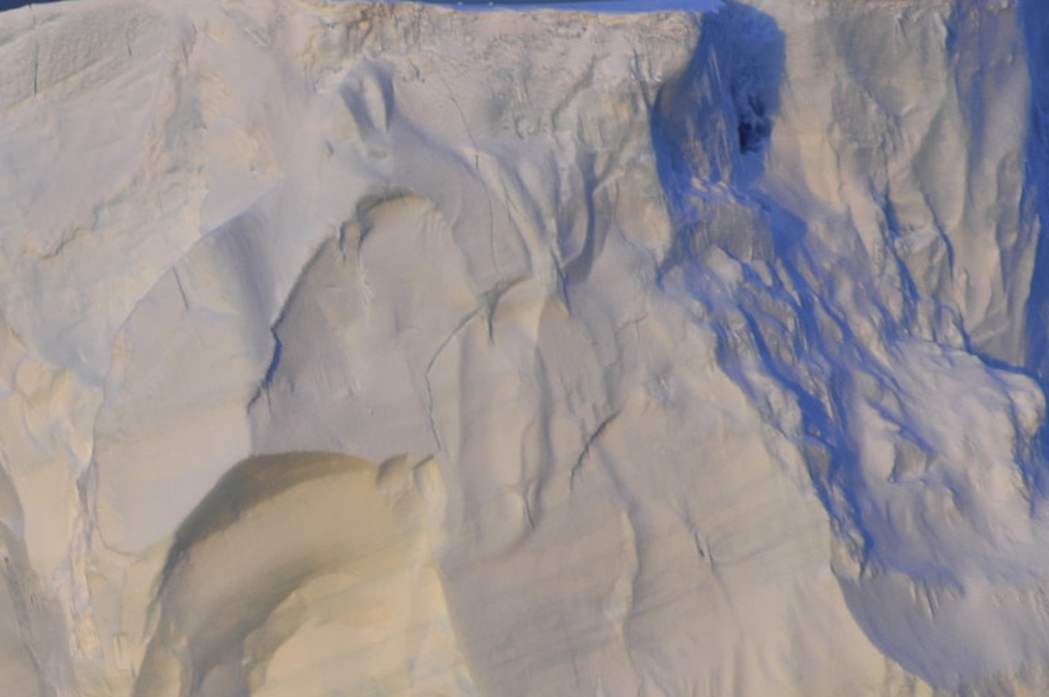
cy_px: 572
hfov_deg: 1.7
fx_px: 35809
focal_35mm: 1230
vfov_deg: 1.1
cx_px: -27
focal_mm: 300
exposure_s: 1/250
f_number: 5.6
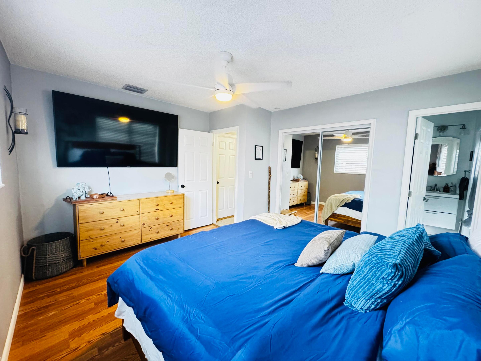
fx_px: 195
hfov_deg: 102.1
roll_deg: -1.4
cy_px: 180
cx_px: 240
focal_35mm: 14
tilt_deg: -5.0
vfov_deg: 85.7
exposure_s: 1/60
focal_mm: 2.22
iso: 1000
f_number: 2.2
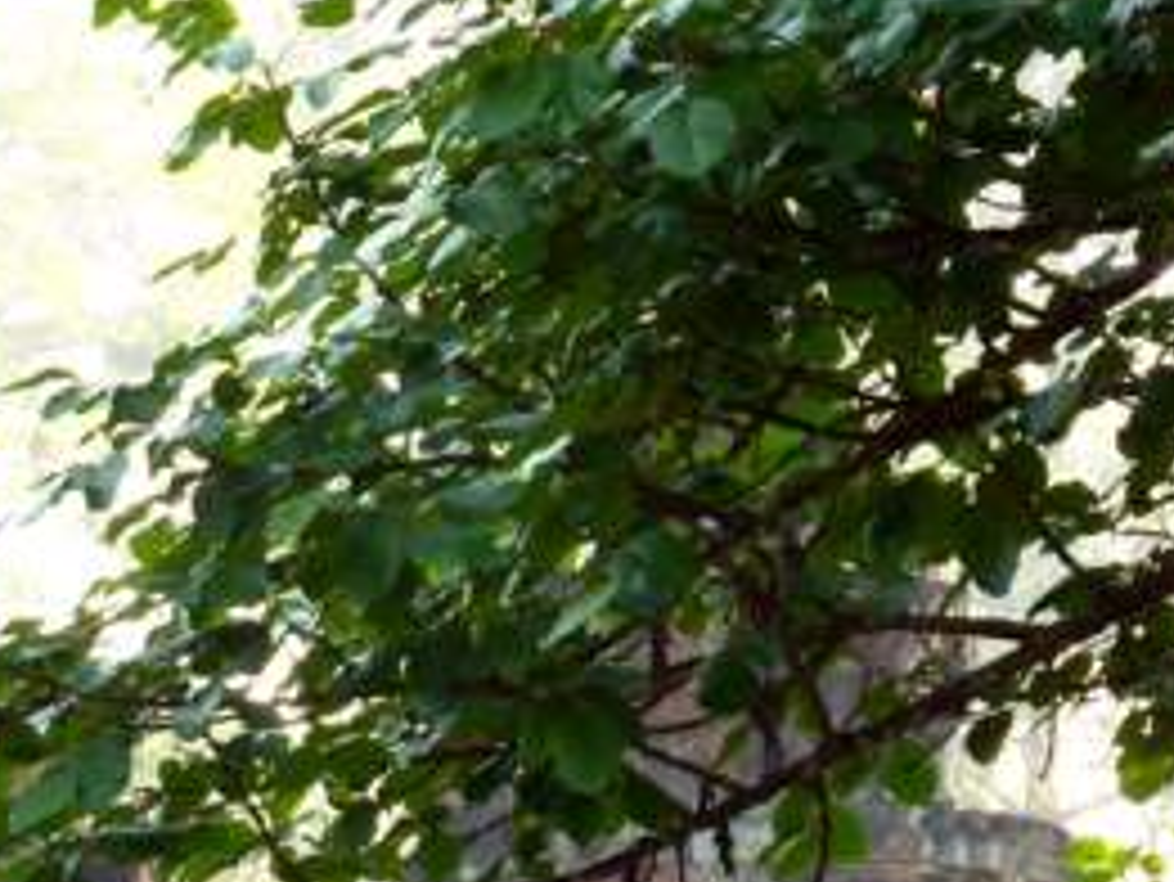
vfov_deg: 4.4
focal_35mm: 340
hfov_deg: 5.8
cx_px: -351
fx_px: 11536
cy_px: 936
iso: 100
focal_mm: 18.2
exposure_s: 1/50
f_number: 4.4
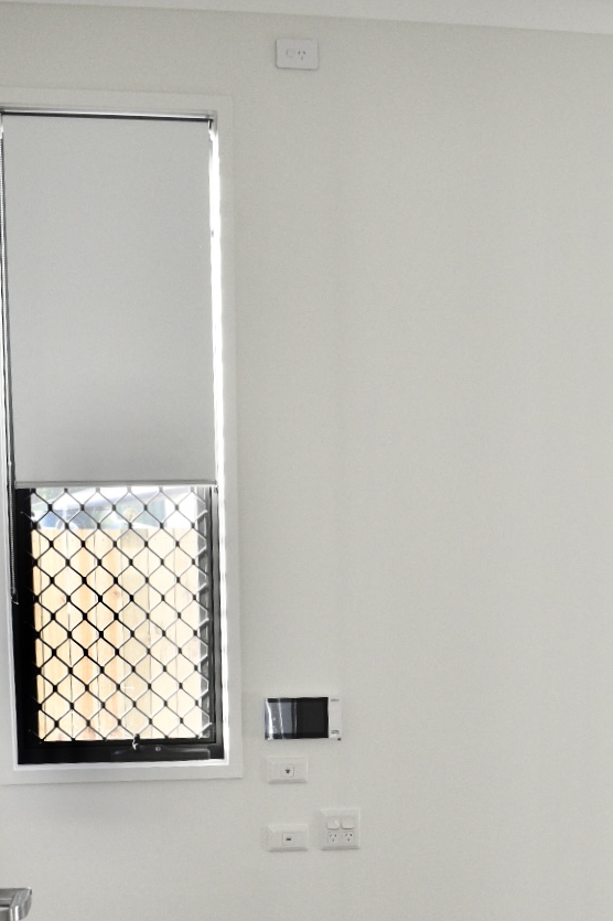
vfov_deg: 34.5
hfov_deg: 24.5
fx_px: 1406
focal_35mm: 55
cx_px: 408
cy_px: 804
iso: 400
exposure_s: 1/125
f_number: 5.6
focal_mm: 20
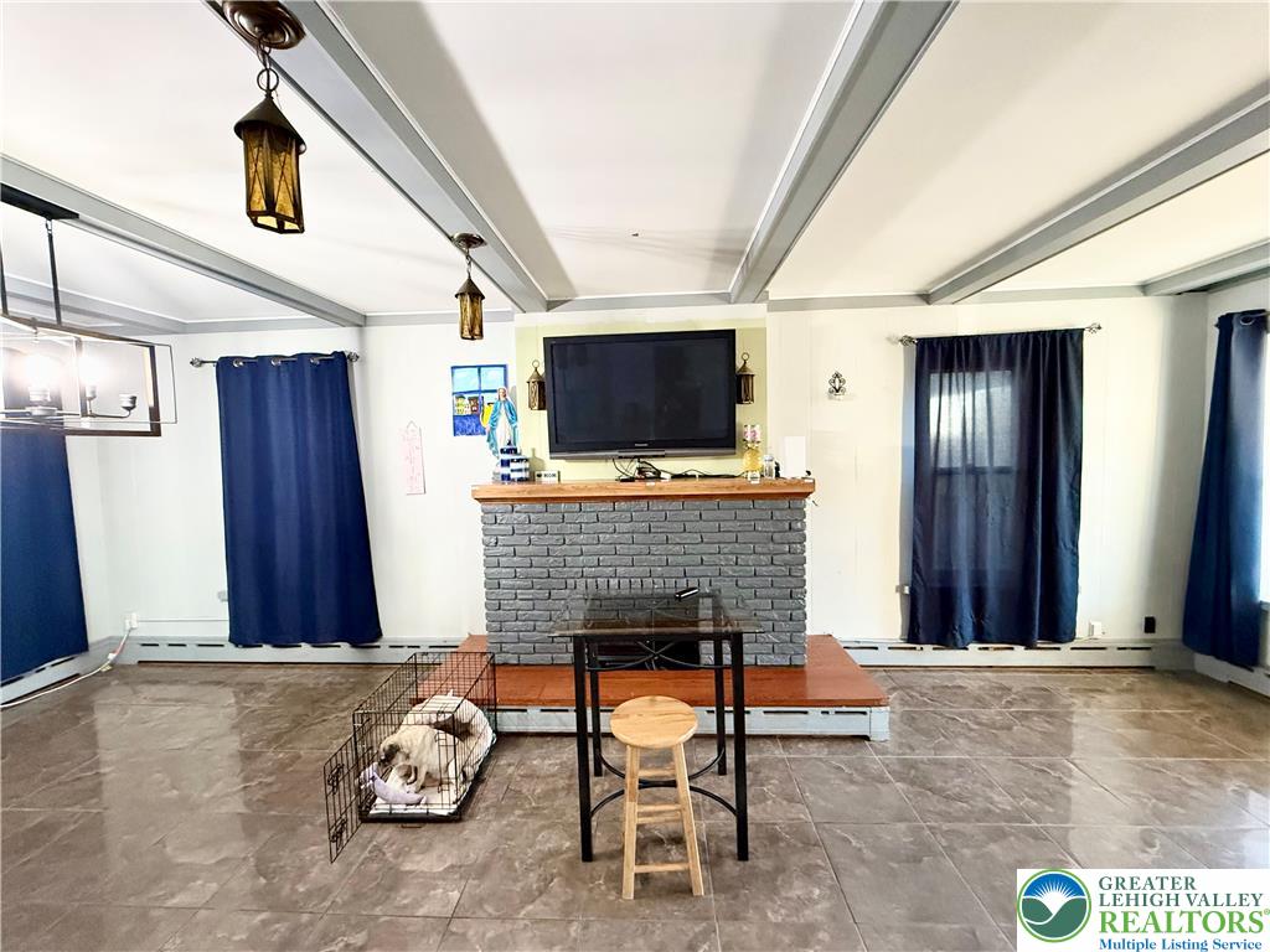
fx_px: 514
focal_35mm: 14
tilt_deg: -3.2
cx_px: 635
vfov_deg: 85.7
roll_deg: +1.6
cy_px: 476
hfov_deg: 102.1
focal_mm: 2.22
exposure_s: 1/60
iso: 640
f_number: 2.2
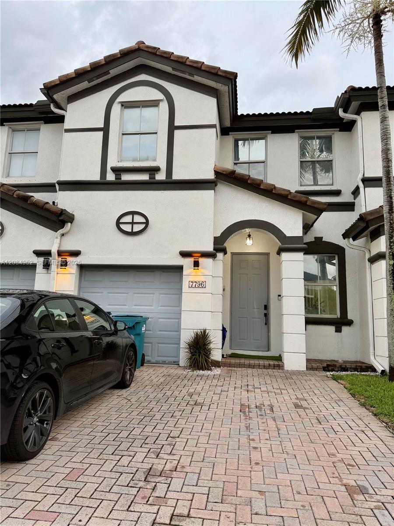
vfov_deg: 71.6
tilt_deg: +8.9
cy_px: 263
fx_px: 364
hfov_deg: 56.8
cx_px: 197
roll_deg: -1.7
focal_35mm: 24
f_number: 1.78
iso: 100
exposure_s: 1/121
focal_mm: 6.76
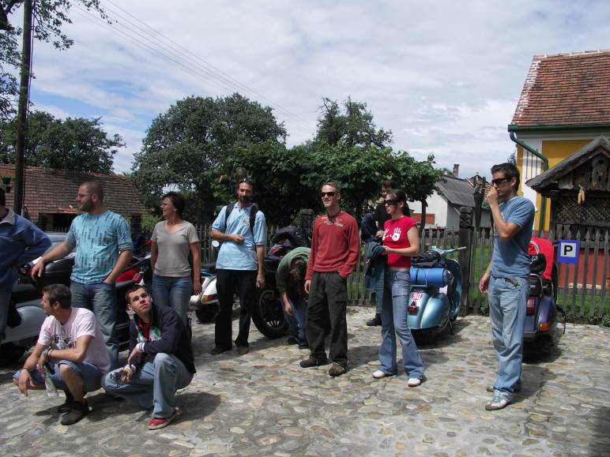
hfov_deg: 61.7
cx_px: 309
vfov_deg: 48.2
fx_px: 511
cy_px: 230
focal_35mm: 29
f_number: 4
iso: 50
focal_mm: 7.2
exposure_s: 1/640
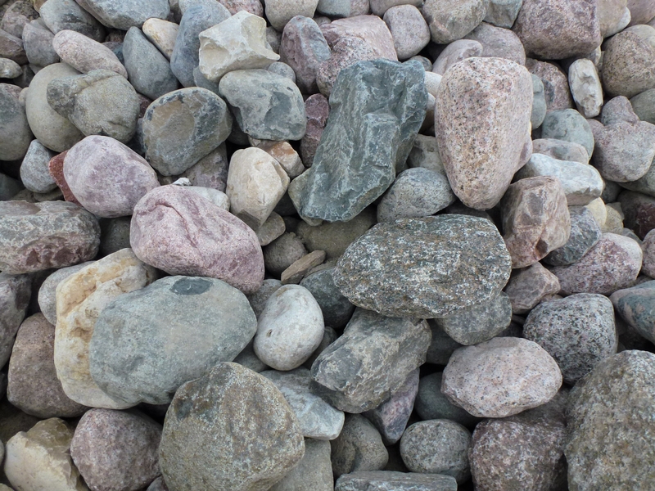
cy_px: 246
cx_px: 328
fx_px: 454
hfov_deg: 71.6
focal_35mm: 24
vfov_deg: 56.8
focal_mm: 4.3
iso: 200
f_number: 3.3
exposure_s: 1/60
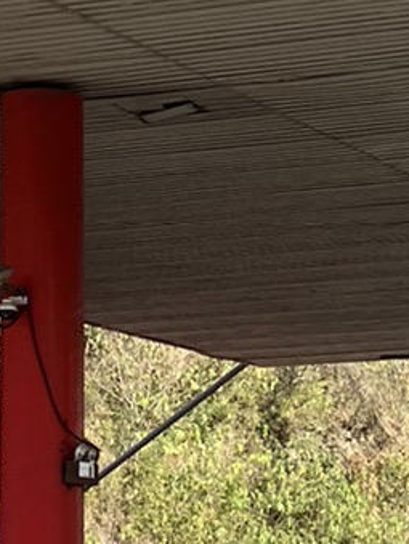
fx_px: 2594
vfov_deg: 12.0
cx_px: 300
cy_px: 197
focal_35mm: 165
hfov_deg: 9.0
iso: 32
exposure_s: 1/979
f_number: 1.8
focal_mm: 3.99
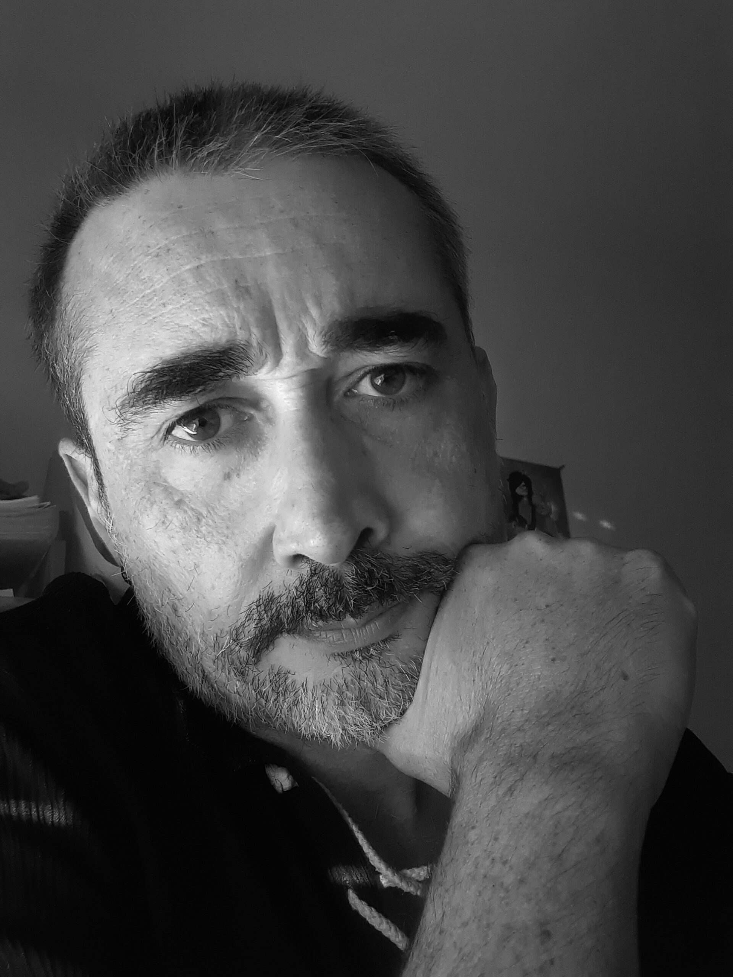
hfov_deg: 44.2
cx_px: 366
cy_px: 488
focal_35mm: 32
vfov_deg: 56.8
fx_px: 903
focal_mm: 2.66
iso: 250
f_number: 2
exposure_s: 1/40
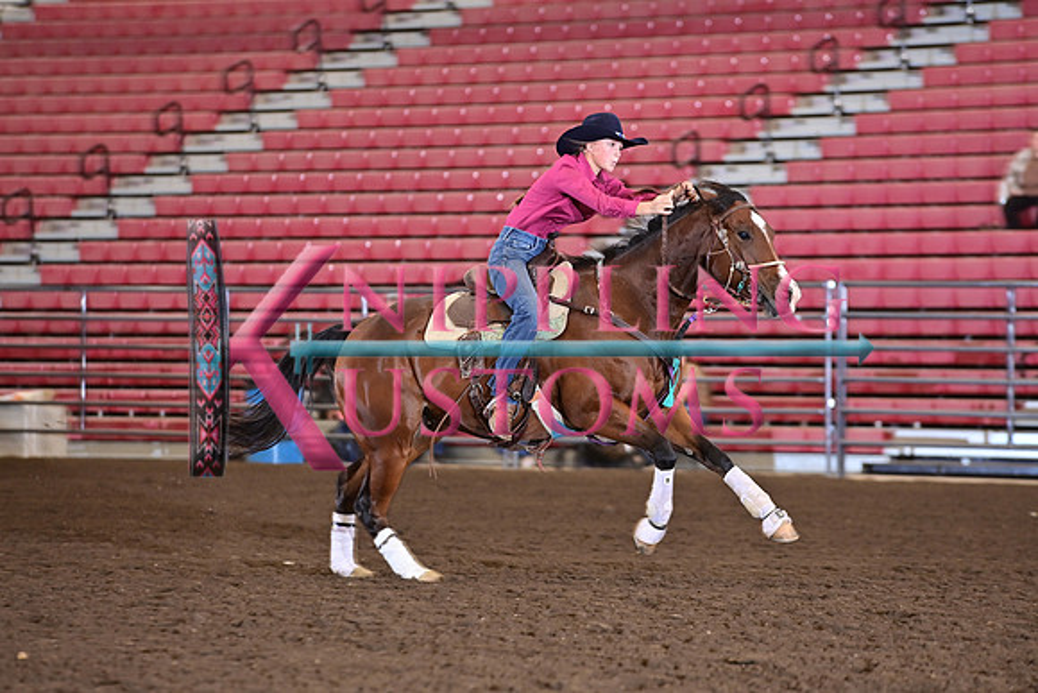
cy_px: 346
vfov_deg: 6.9
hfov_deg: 10.3
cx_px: 519
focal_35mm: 200
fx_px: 5768
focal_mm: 200
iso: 1600
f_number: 4
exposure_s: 1/250
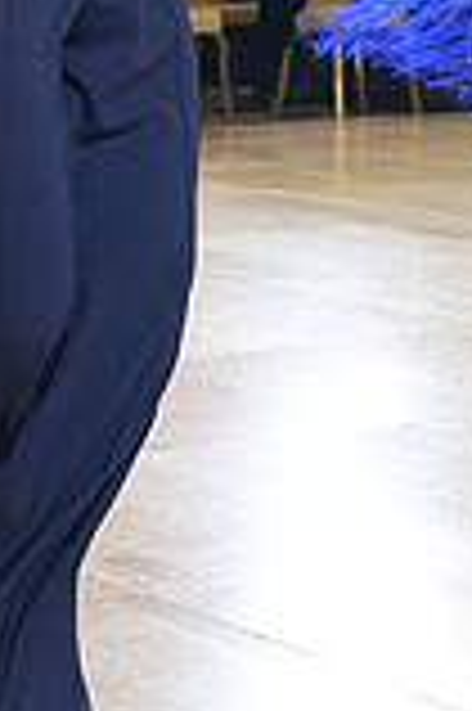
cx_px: 290
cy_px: -252
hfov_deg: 8.7
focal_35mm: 158
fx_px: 3114
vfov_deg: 12.5
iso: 5000
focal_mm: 43
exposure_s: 1/200
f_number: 6.3
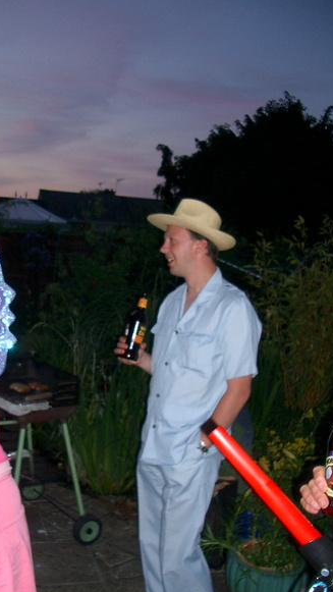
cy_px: 302
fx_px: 612
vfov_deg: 51.6
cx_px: 124
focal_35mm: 39
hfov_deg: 30.3
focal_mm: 5.8
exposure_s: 1/40
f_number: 2.6
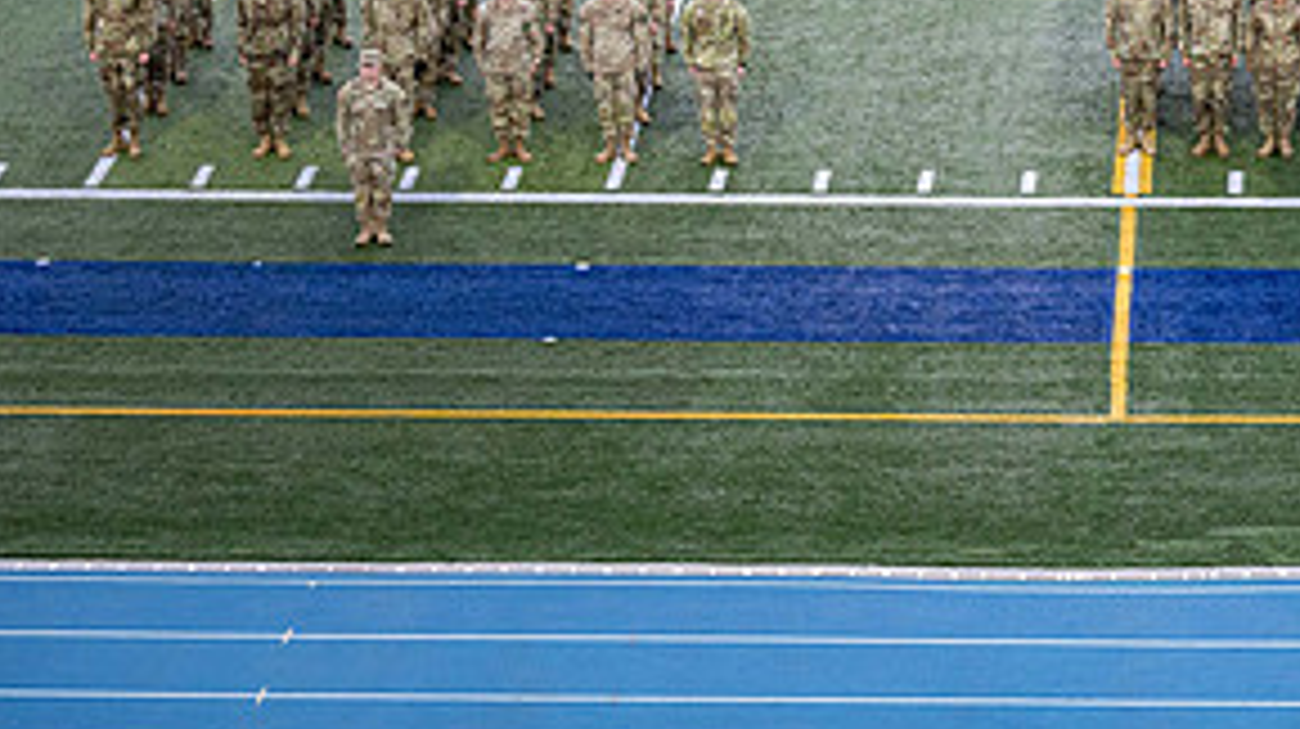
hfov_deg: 13.4
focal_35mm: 159
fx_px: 5476
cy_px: -25
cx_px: 1204
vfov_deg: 7.6
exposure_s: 1/320
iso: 1250
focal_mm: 70
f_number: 2.8
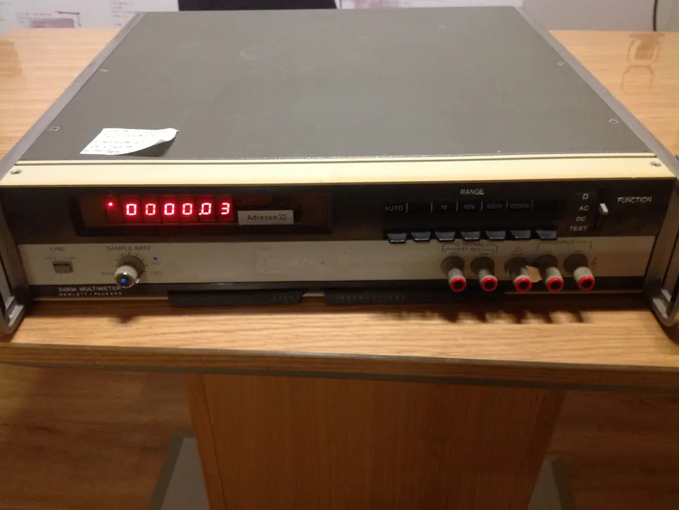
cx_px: 330
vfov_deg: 39.7
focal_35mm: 36
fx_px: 706
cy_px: 250
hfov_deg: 51.3
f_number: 2.4
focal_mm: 4.28
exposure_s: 1/15
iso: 250
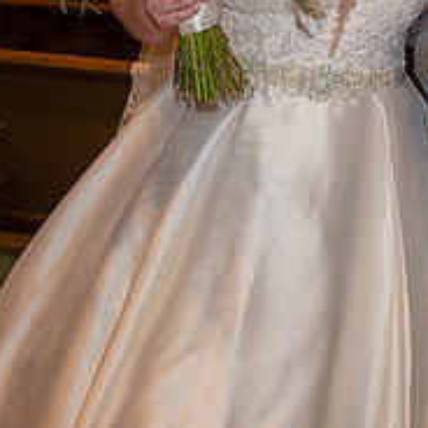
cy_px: -2
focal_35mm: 83
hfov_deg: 19.7
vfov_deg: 20.2
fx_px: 1161
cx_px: 500
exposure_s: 1/125
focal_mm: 31
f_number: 5
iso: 1250
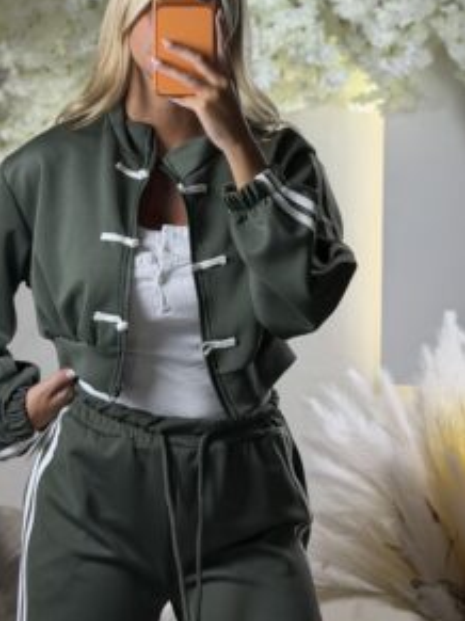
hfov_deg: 22.1
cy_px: 267
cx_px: 147
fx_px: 1183
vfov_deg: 29.4
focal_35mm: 66
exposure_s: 1/100
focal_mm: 6.76
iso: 100
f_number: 1.78
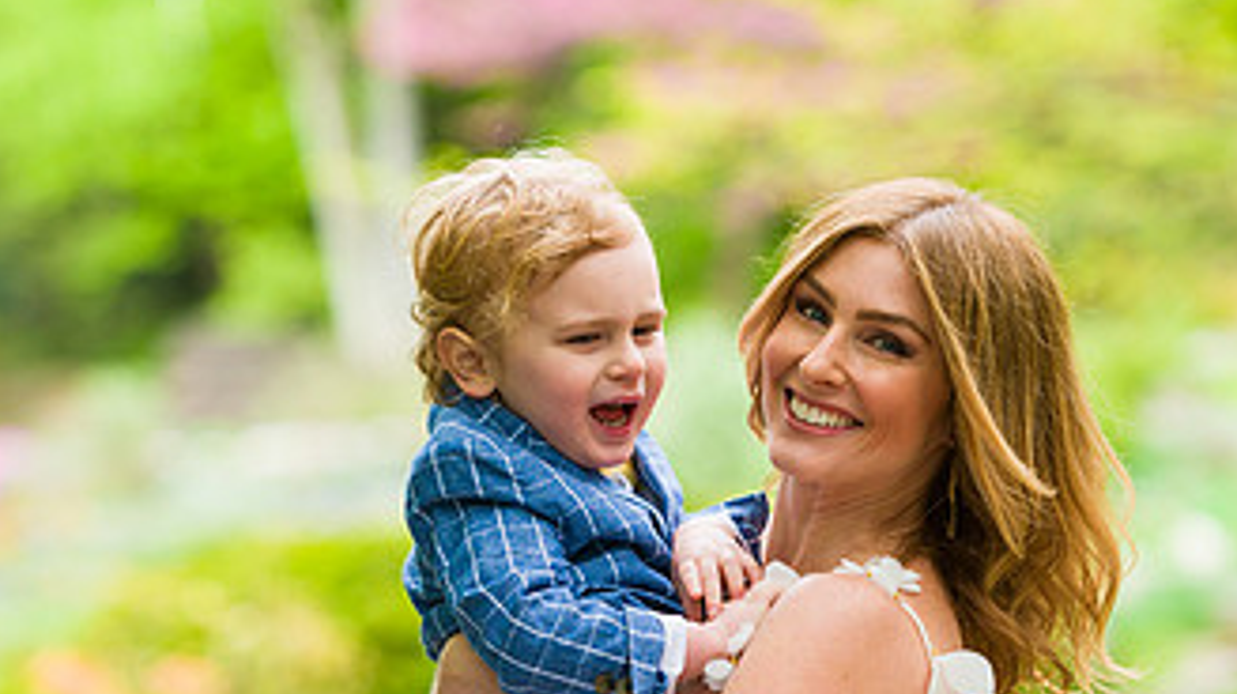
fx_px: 7408
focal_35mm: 226
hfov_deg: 9.5
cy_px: 494
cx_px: 569
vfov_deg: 5.4
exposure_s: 1/320
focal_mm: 122
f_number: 3.2
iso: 200
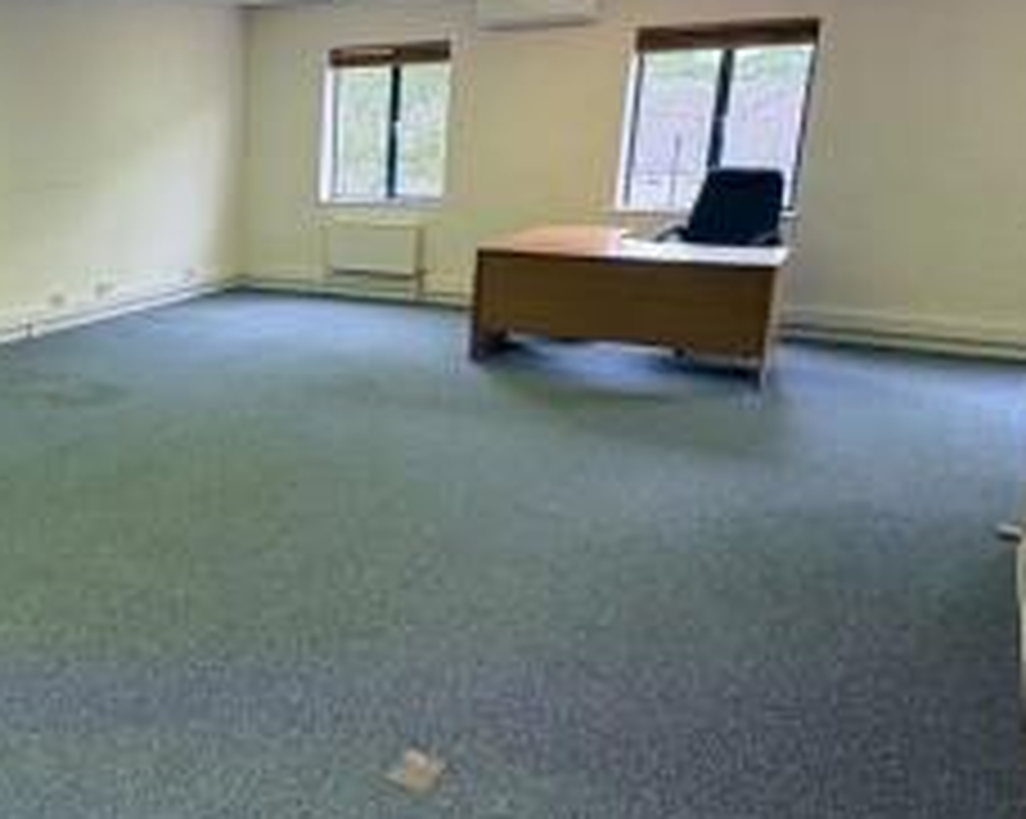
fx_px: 1062
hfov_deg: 45.5
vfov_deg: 42.2
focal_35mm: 35
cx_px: 61
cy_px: 385
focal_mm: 2.22
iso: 80
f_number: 2.2
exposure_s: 1/100
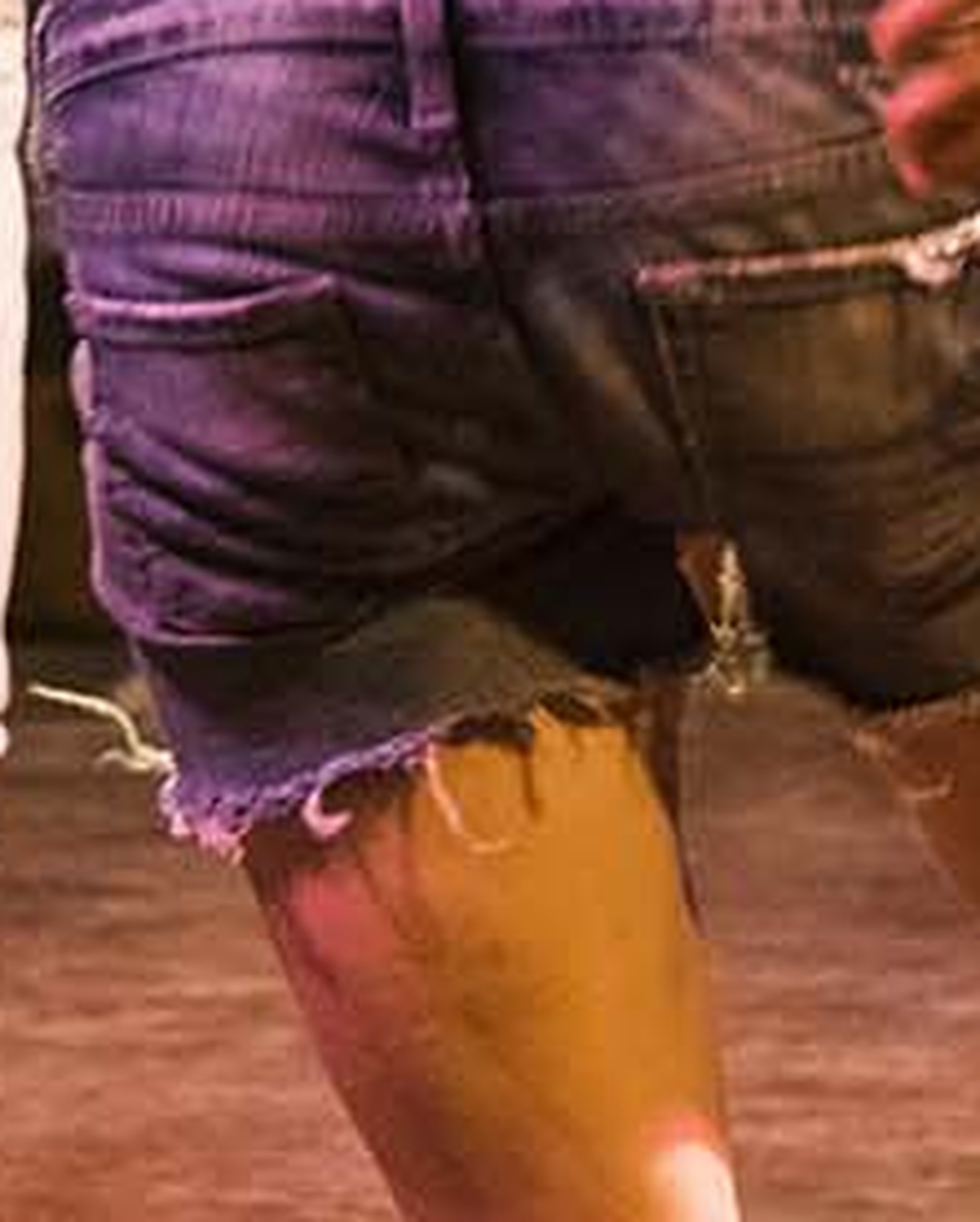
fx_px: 7062
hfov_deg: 7.9
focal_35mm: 195
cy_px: 229
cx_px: 1029
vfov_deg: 9.9
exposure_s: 1/250
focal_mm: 40
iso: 3200
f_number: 3.5
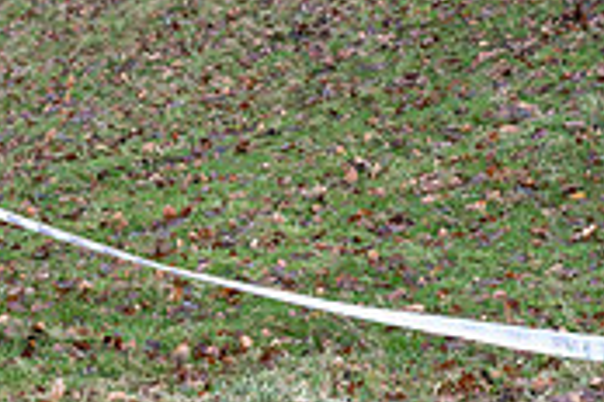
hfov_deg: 8.6
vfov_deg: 5.9
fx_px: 3909
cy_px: -19
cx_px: -351
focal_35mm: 233
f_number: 3.5
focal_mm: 70
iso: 1250
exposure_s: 1/1000
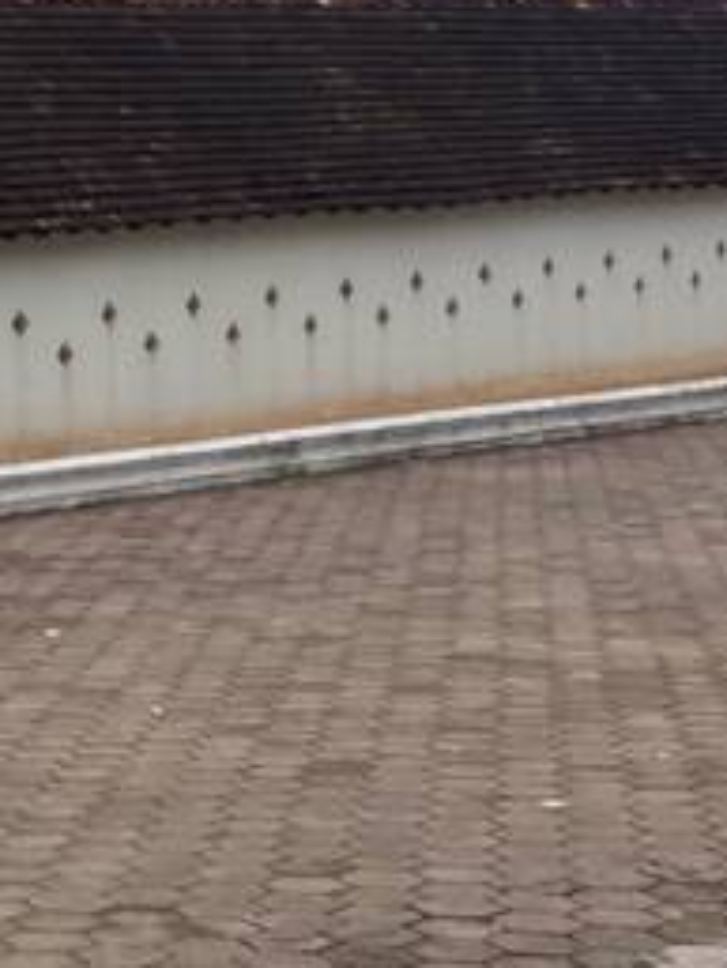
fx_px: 3134
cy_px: -53
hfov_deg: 12.5
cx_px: -392
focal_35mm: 112
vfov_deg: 17.1
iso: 40
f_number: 1.9
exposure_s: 1/1642
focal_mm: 2.71
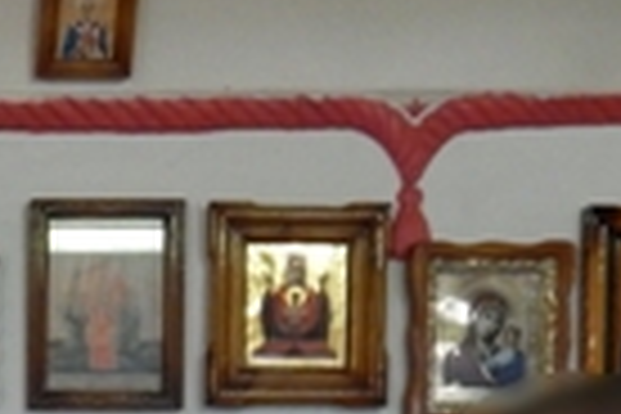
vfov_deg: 7.6
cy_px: 1008
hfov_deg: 11.3
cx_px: -504
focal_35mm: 169
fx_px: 2915
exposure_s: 1/30
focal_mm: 6.1
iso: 400
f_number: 3.3
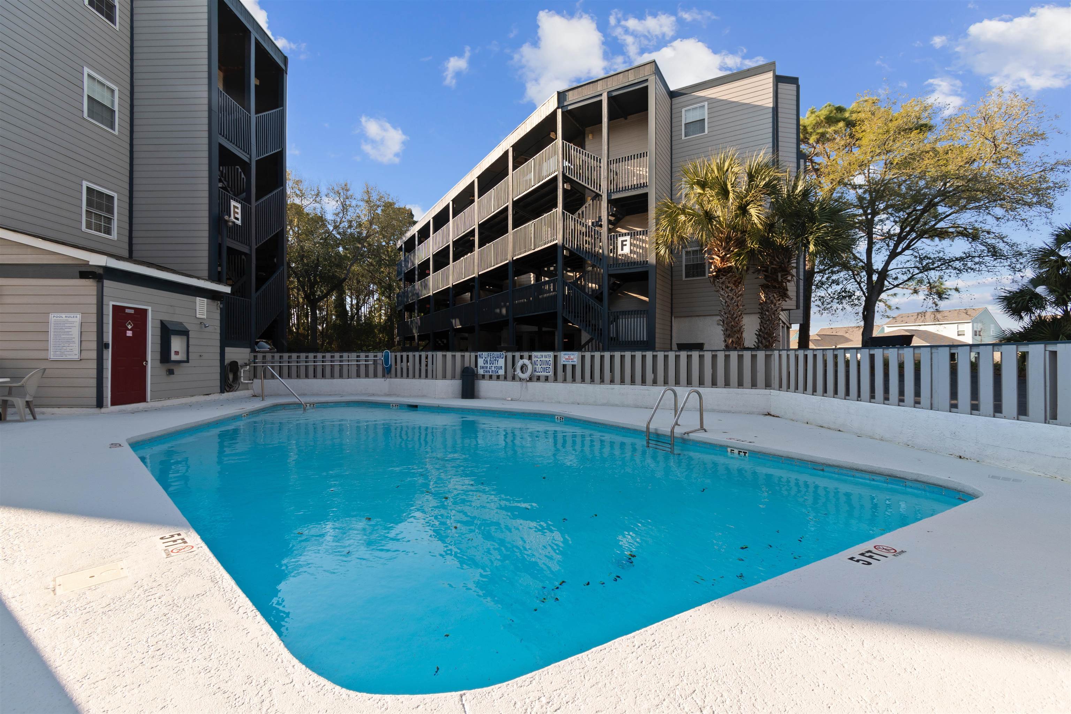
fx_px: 446
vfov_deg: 77.3
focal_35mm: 15
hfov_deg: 100.4
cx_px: 536
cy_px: 357
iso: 100
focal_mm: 10
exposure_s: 1/160
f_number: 6.3
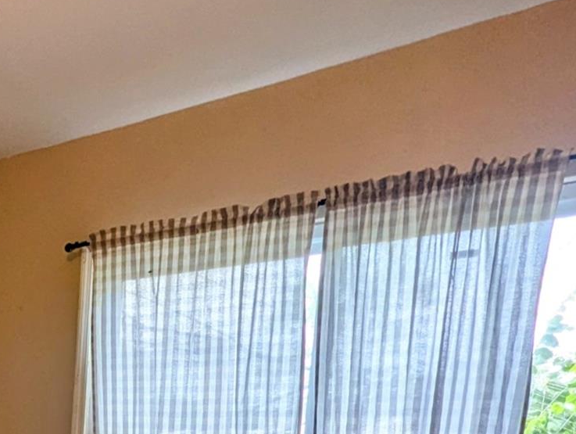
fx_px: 600
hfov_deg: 37.0
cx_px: -138
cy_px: 527
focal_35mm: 36
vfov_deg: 32.5
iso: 53
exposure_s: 1/120
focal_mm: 1.95
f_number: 2.2
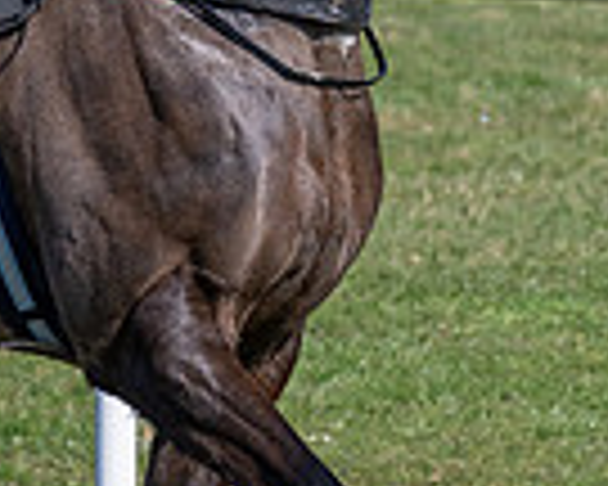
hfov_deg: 2.8
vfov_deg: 2.2
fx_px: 12398
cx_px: 190
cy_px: 18
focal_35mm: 689
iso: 200
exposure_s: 1/1600
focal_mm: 98
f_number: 5
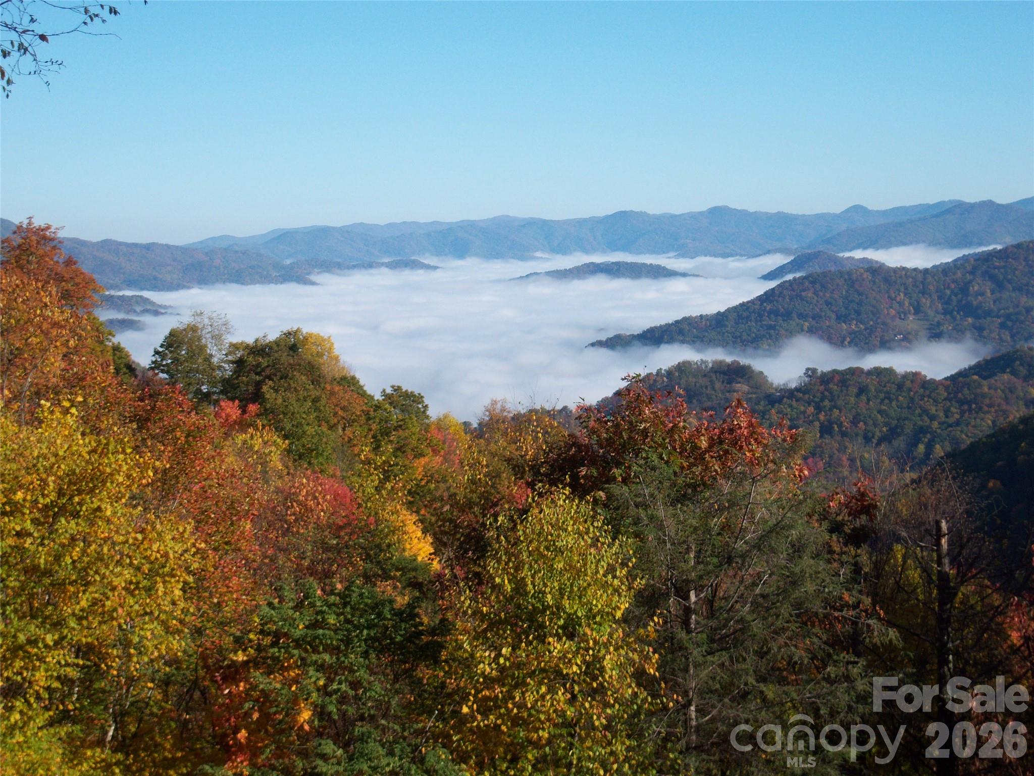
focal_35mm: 81
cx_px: 517
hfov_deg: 24.1
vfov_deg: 18.2
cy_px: 388
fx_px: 2420
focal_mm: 17.1
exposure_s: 1/800
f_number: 4
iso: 80
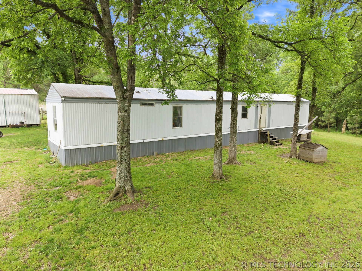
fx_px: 251
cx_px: 181
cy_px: 136
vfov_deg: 56.8
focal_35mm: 24
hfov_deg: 71.6
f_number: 1.8
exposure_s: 1/180
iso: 200
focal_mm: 8.7
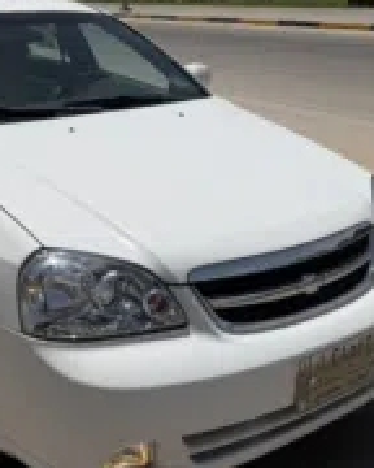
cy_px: 34
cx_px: 104
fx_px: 719
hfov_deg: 28.8
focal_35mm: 52
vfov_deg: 33.8
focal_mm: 6.76
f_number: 1.78
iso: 100
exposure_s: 1/17544
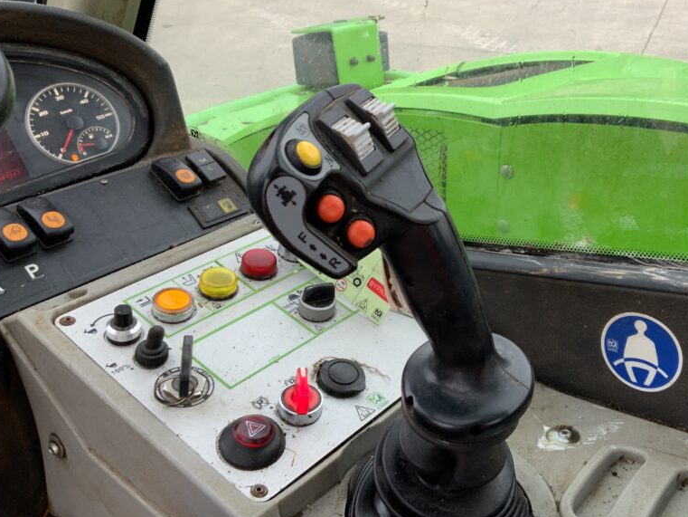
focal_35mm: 39
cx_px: 452
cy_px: 237
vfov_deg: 36.8
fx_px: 775
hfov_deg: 47.2
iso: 40
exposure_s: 1/122
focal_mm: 3
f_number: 1.8
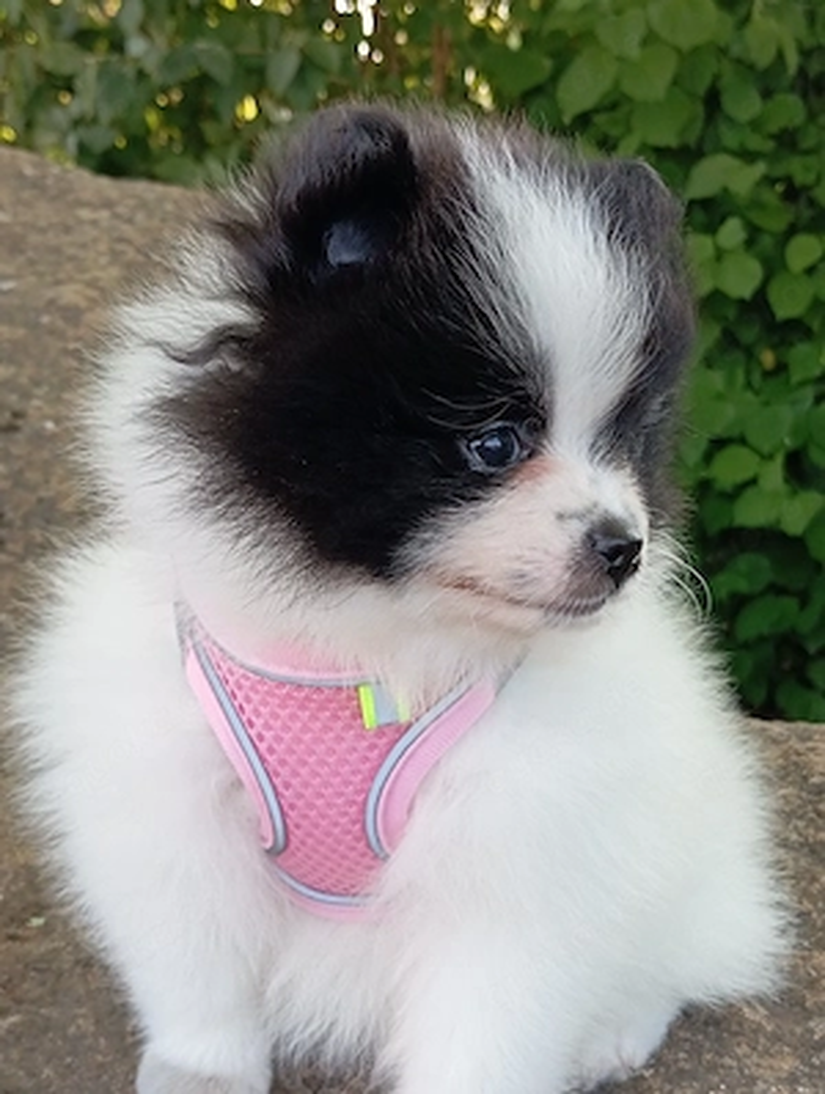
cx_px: 412
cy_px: 547
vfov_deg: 63.4
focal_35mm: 28
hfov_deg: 49.9
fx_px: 887
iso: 94
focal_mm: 4.22
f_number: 1.8
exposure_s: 1/60.2
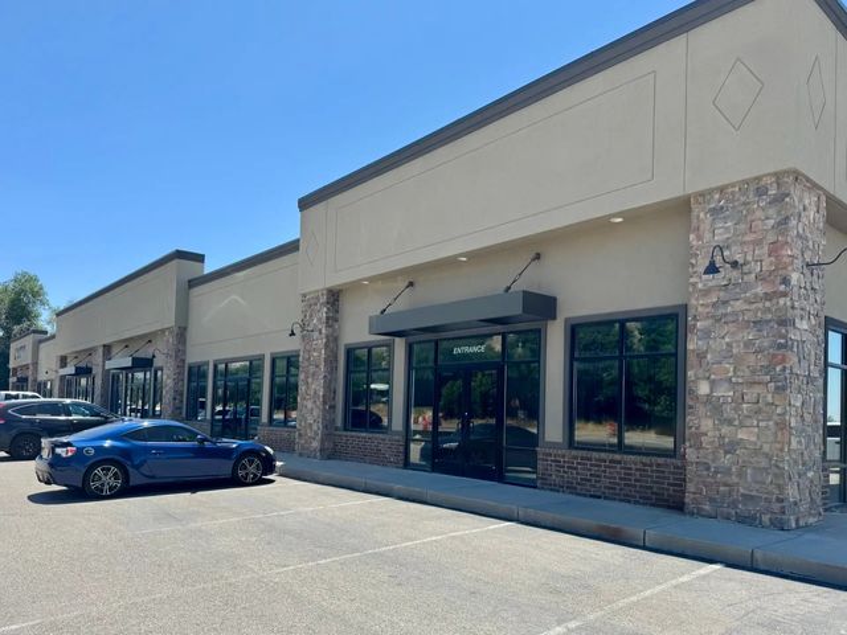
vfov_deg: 56.8
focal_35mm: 24
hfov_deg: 71.6
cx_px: 424
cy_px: 318
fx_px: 587
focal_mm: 6.76
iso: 80
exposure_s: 1/2959
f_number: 1.78
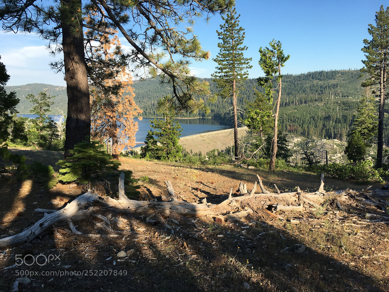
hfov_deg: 61.7
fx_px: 326
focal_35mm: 29
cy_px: 146
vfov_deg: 48.2
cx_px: 194
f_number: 2.2
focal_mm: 4.15
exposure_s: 1/905
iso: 25
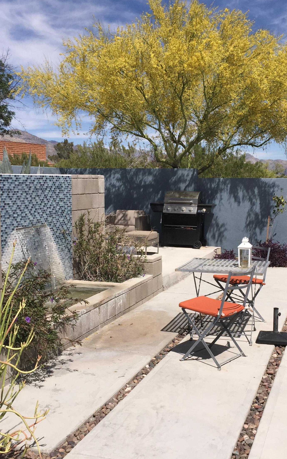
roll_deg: +0.3
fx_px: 526
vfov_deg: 47.2
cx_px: 182
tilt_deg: -5.1
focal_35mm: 42
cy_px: 230
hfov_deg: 30.4
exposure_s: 1/3968
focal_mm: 4.15
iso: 32
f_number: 2.2
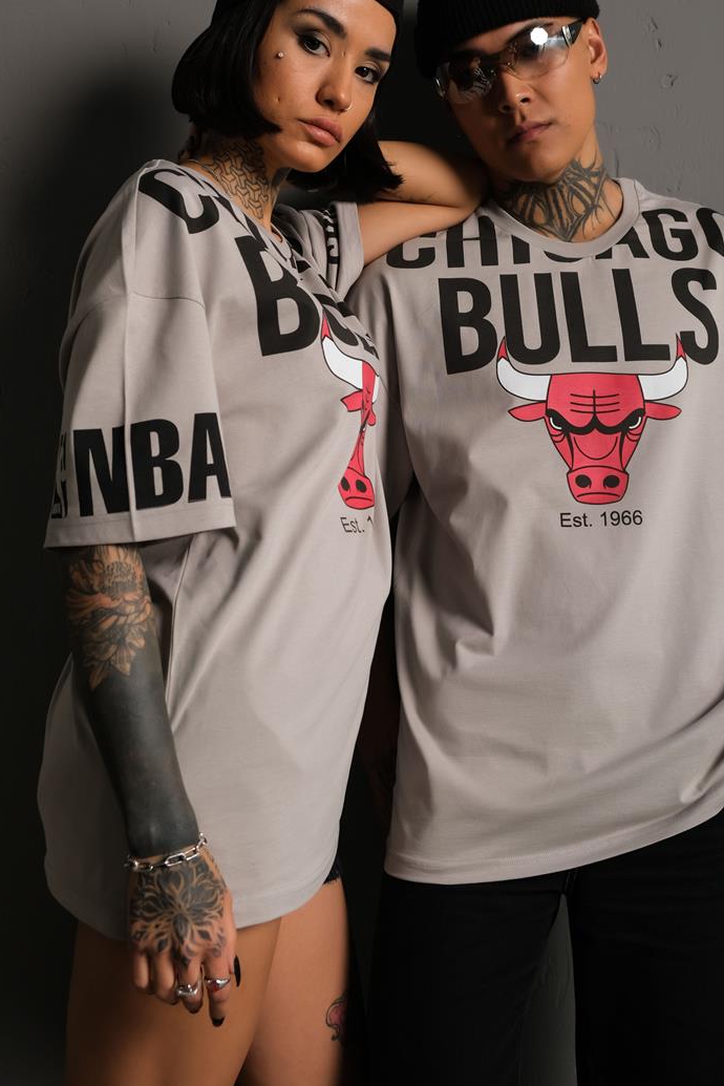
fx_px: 1327
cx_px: 427
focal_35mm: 44
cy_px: 405
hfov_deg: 30.4
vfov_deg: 44.1
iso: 160
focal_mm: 22.3
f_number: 5
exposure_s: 1/160
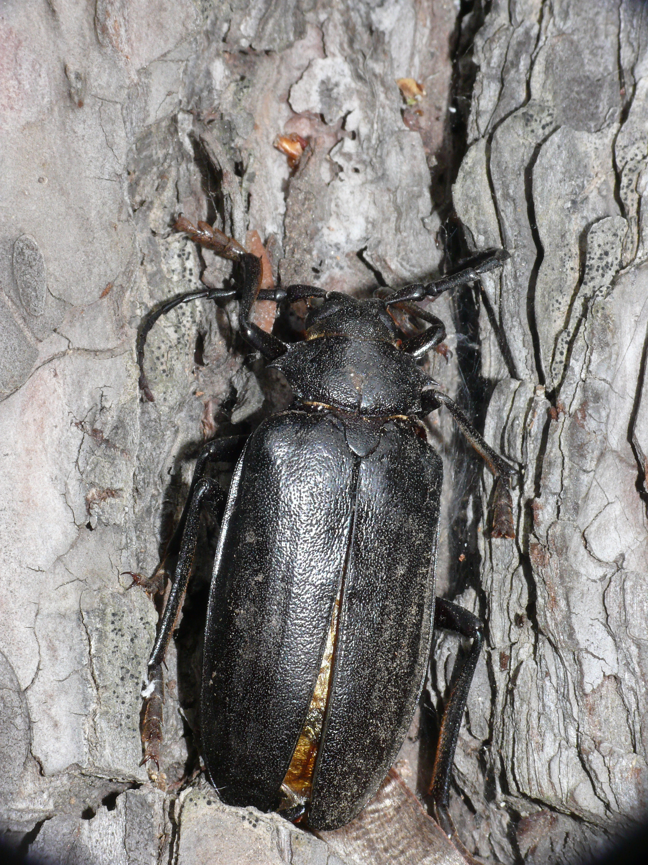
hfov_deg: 13.5
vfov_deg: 17.9
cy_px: 432
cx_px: 324
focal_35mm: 110
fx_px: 2746
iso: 200
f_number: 11
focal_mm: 23.2
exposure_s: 1/125
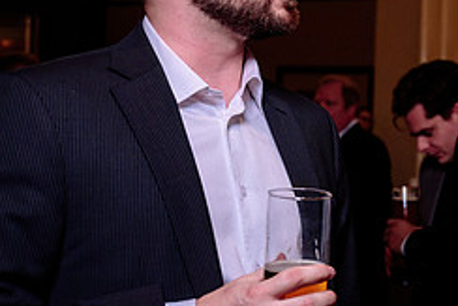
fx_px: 1222
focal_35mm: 96
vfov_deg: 14.3
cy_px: 131
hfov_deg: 19.8
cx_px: 571
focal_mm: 36
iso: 800
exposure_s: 1/100
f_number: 4
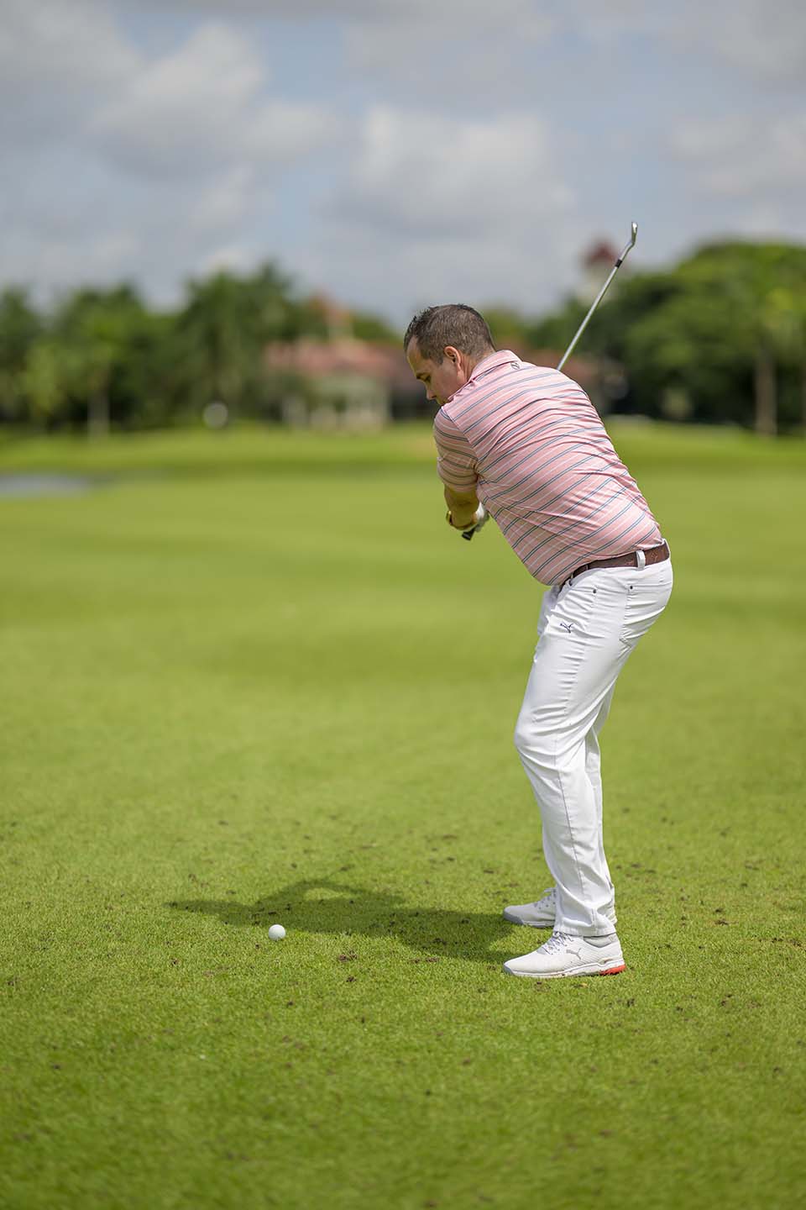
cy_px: 605
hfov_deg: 16.1
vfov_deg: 23.9
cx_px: 403
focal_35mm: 85
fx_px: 2854
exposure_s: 1/20000
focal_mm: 85
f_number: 1.2
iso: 180
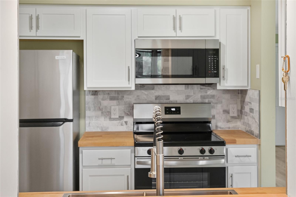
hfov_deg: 39.7
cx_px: 148
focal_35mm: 50
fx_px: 410
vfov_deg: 27.0
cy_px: 98
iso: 1000
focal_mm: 49.9
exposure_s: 1/13
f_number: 10
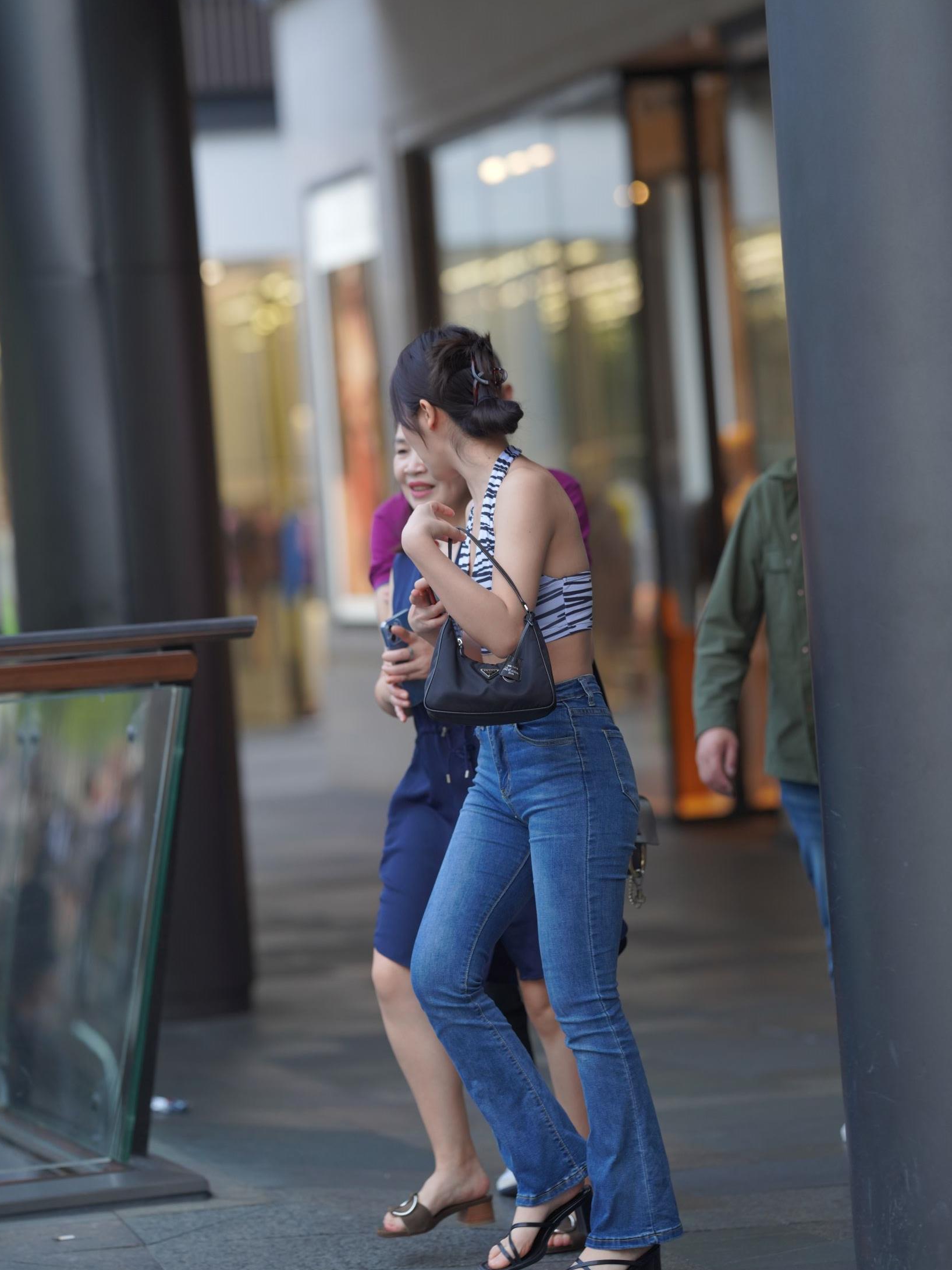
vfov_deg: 13.4
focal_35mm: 147
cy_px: 577
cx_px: 475
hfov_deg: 10.1
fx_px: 5391
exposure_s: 1/640
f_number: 2.5
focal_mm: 135
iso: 500
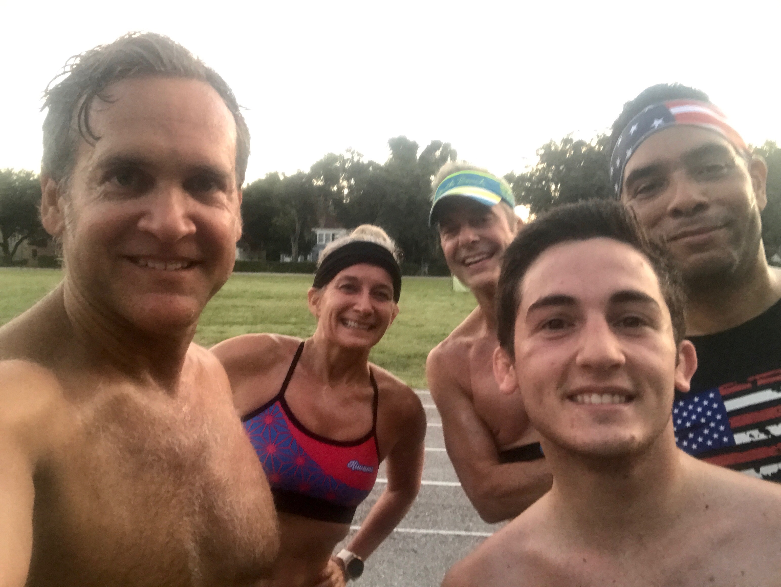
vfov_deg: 44.2
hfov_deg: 56.8
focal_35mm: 32
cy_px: 294
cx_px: 390
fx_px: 722
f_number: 2.2
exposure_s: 1/30
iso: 100
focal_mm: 2.87
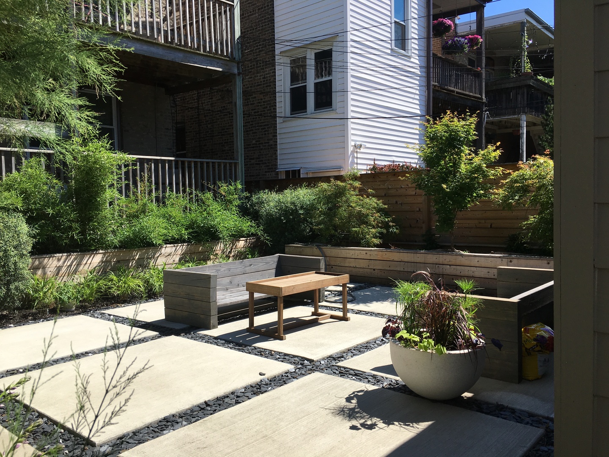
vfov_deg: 48.2
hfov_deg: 61.7
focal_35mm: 29
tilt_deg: -1.2
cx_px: 304
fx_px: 510
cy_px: 228
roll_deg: +0.9
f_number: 2.2
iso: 25
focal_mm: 4.15
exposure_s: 1/1399
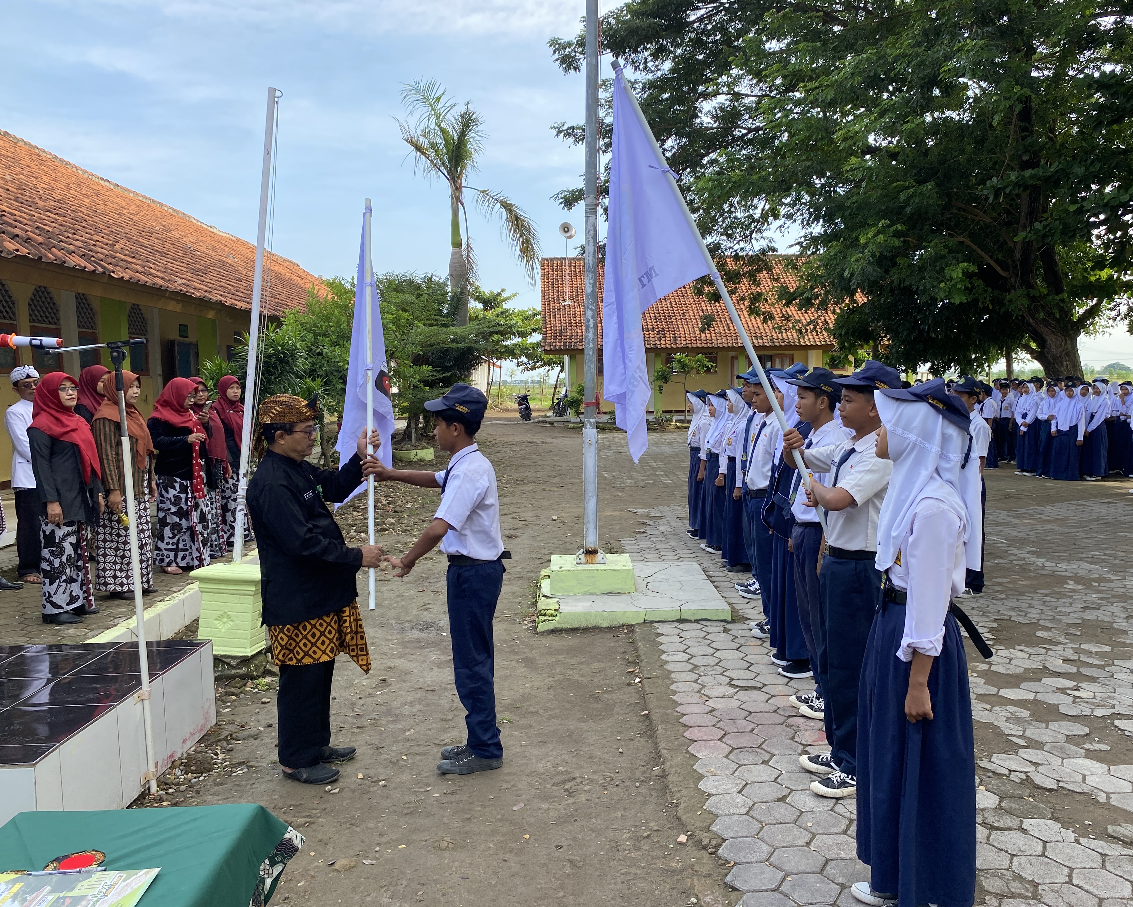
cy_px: 447
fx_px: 939
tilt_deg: -3.5
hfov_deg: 62.1
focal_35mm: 28
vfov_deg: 51.5
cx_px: 617
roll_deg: +0.8
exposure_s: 1/633
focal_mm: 4.25
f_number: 1.8
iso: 32
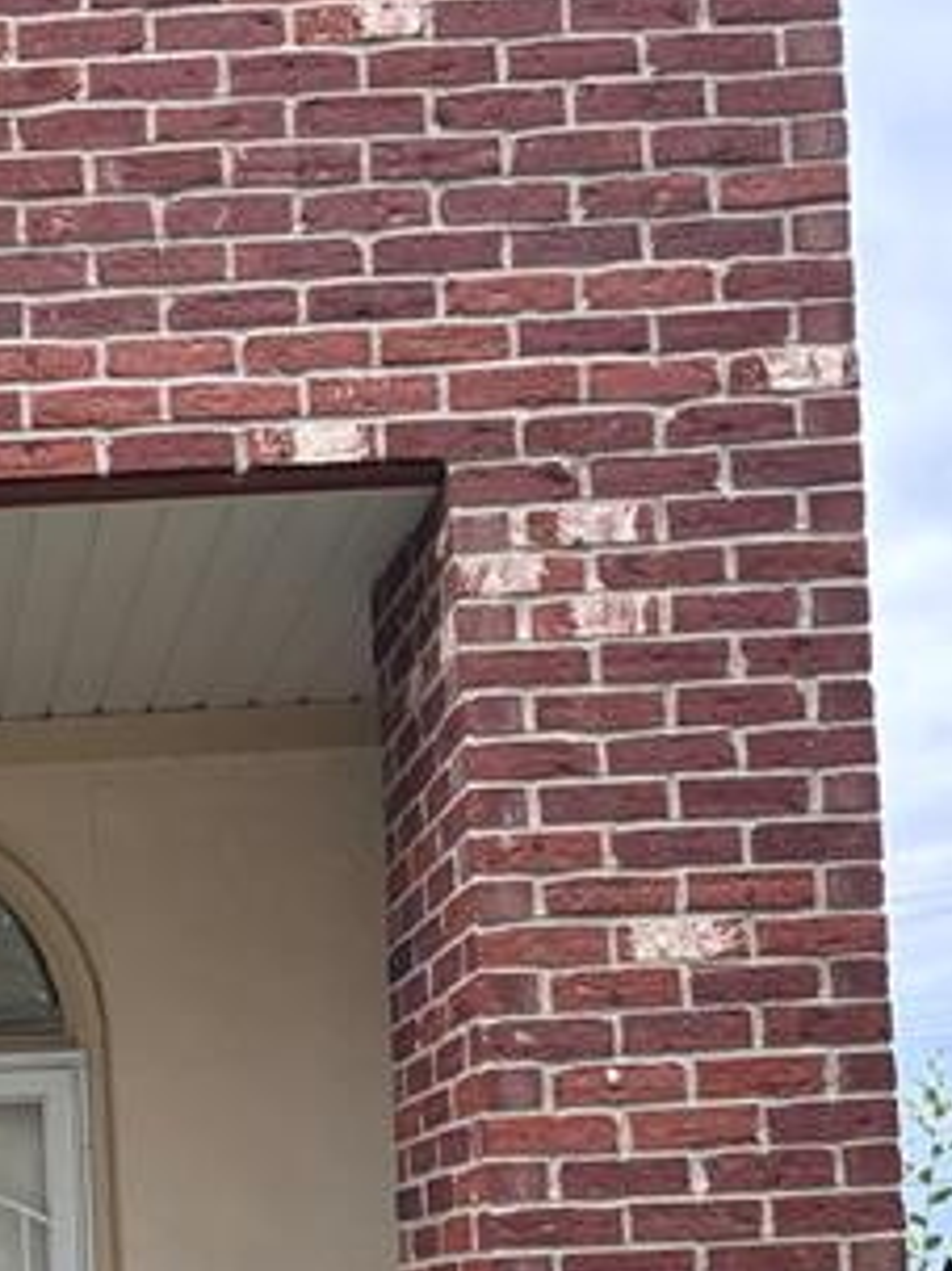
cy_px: 1250
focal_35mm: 66
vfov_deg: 27.8
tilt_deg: +3.0
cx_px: -155
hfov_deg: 20.9
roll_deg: +1.9
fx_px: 2422
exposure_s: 1/411
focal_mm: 5.96
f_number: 1.6
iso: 50
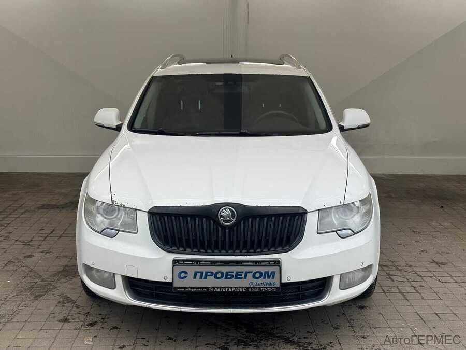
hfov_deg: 39.7
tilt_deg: -12.3
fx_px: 646
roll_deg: -1.3
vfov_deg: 30.3
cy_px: 175
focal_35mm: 48
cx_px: 233
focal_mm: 6.76
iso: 64
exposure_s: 1/765
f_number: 1.78
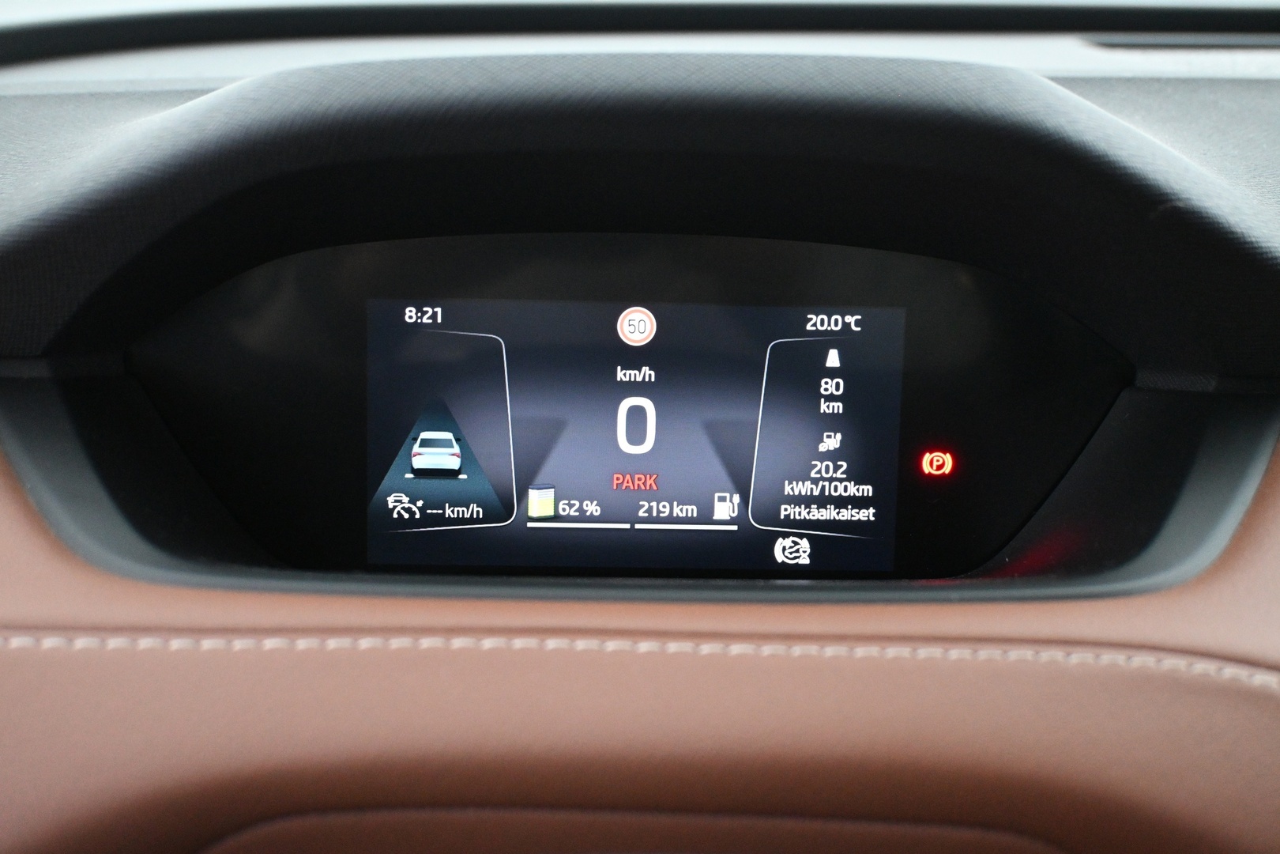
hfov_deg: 43.0
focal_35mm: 46
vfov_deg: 29.4
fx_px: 1627
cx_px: 640
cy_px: 427
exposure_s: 1/20
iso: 4000
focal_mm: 30.5
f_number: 4.8
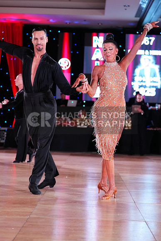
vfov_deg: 28.8
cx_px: 80
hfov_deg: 19.5
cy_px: 120
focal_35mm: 70
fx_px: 469
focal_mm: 70
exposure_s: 1/320
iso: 2500
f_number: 2.8
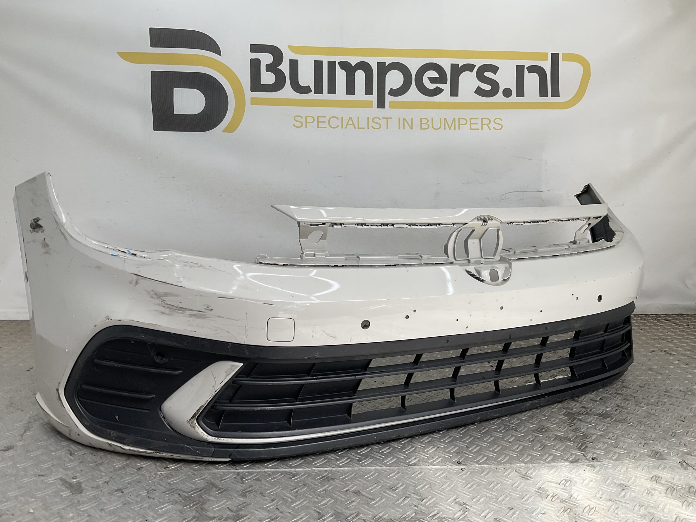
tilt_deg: -7.8
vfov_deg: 48.2
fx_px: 583
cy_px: 261
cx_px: 348
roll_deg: -0.1
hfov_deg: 61.7
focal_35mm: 29
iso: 16
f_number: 1.8
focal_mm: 3
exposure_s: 1/346
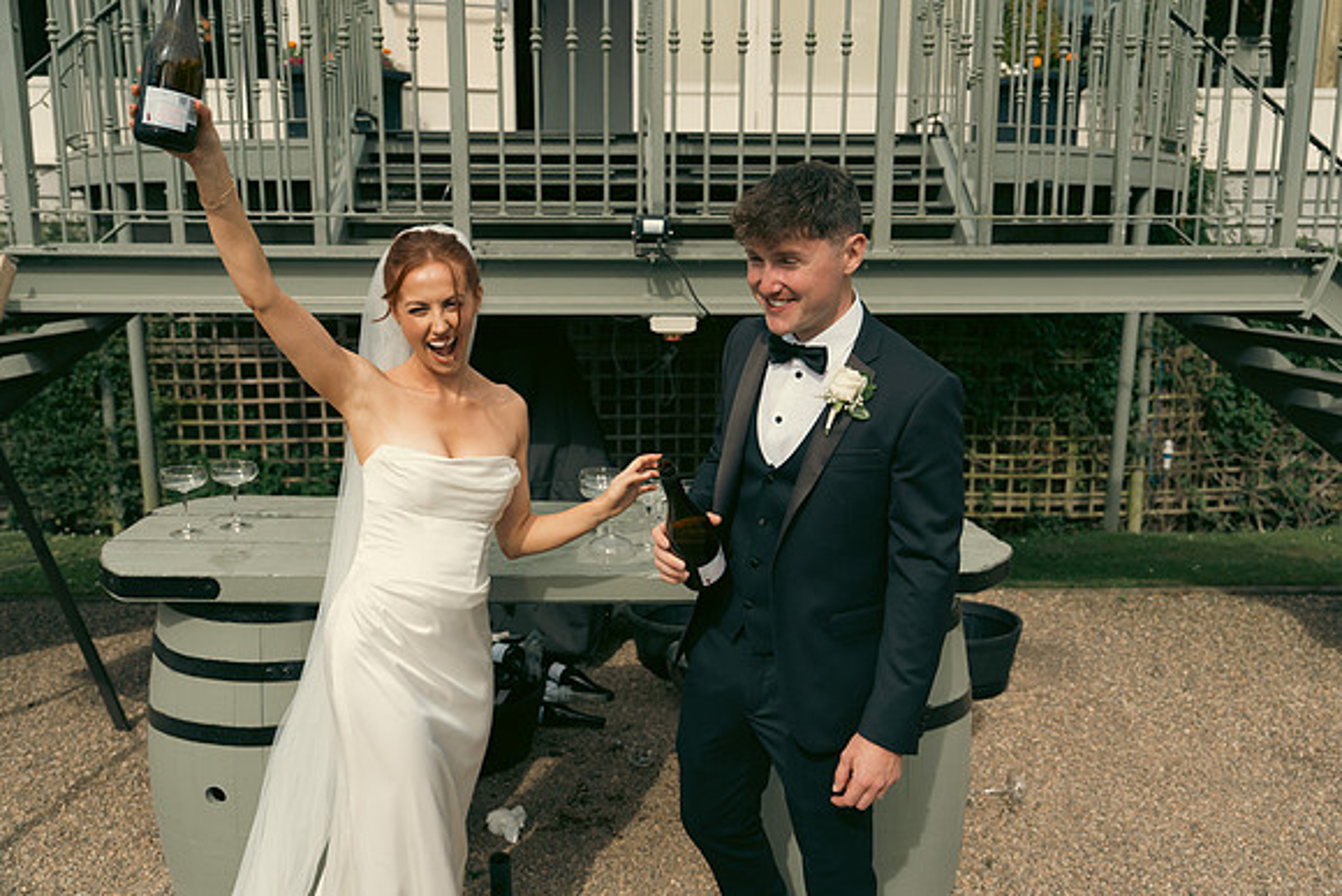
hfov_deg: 61.9
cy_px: 448
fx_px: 1119
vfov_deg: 43.6
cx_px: 671
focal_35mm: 30
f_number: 3.5
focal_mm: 30
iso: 320
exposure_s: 1/3200
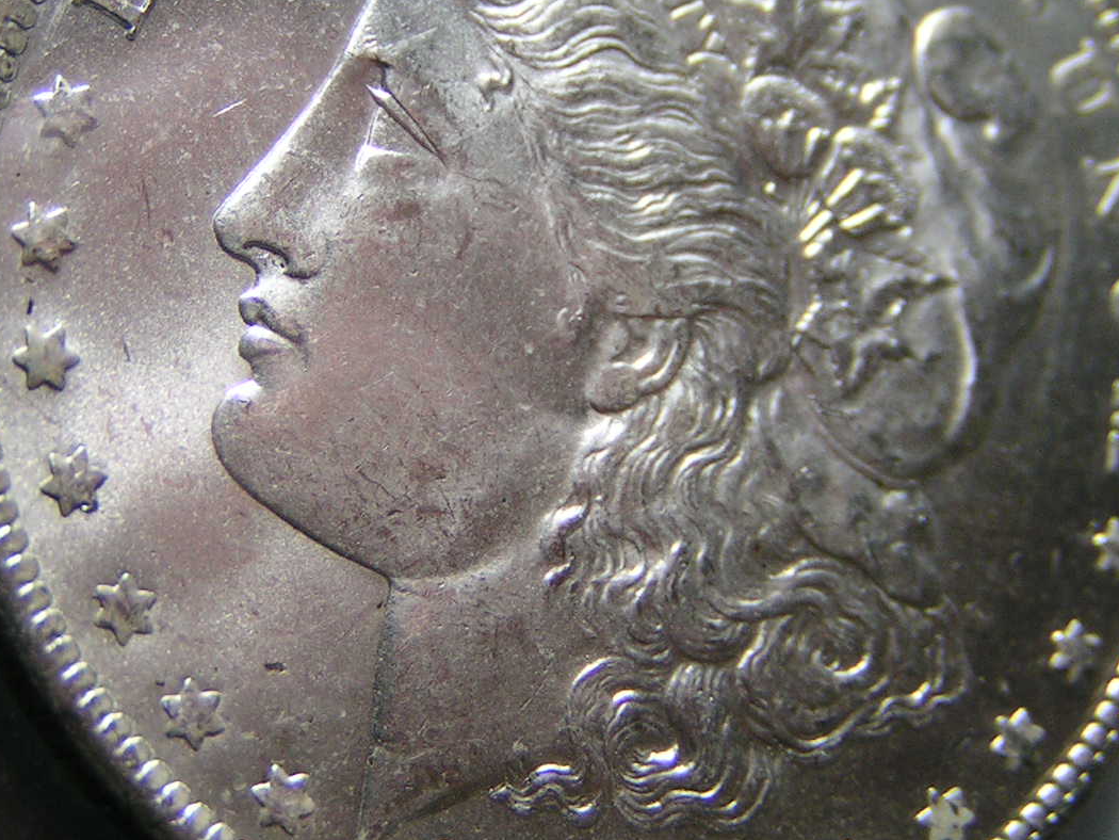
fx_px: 3104
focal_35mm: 96
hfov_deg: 20.4
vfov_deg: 15.4
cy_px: 279
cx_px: 532
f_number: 3.2
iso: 80
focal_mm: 9.7
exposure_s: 1/60
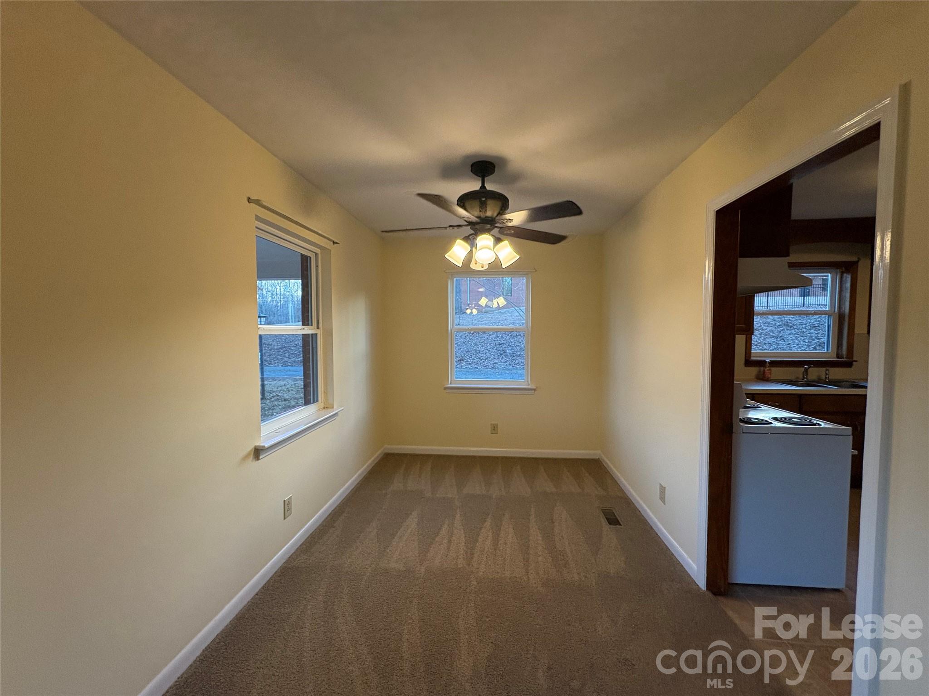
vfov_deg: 85.7
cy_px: 348
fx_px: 376
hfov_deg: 102.1
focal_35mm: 14
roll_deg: -0.7
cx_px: 464
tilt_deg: -1.8
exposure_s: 1/120
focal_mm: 2.22
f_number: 2.2
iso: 400
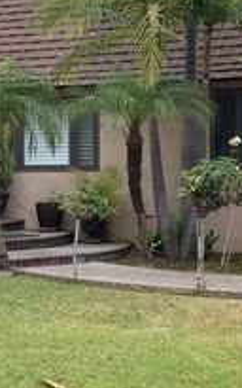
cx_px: -47
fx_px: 845
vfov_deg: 25.8
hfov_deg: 15.7
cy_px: 152
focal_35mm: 80
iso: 25
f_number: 2.4
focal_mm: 3.3
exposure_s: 1/566
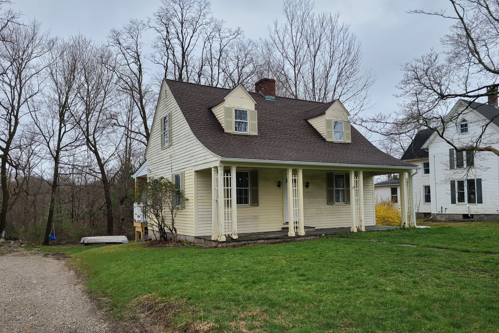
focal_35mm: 28
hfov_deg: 65.5
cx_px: 245
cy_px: 186
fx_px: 388
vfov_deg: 46.3
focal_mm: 5.4
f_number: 1.8
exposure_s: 1/1067
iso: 40
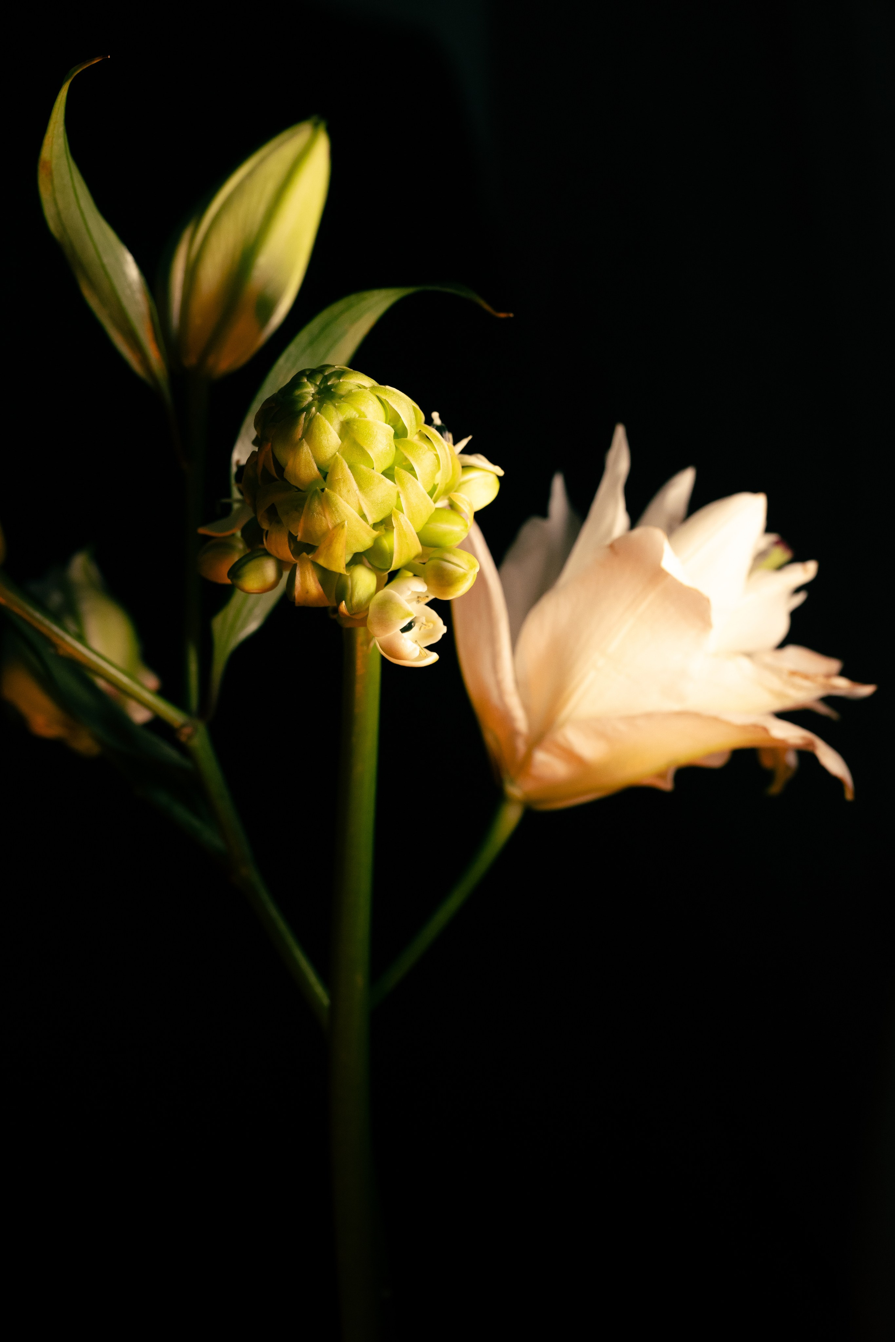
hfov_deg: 37.9
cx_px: 448
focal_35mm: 35
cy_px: 671
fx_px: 1305
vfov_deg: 54.4
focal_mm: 35
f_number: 7.1
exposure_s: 1/160
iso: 1250
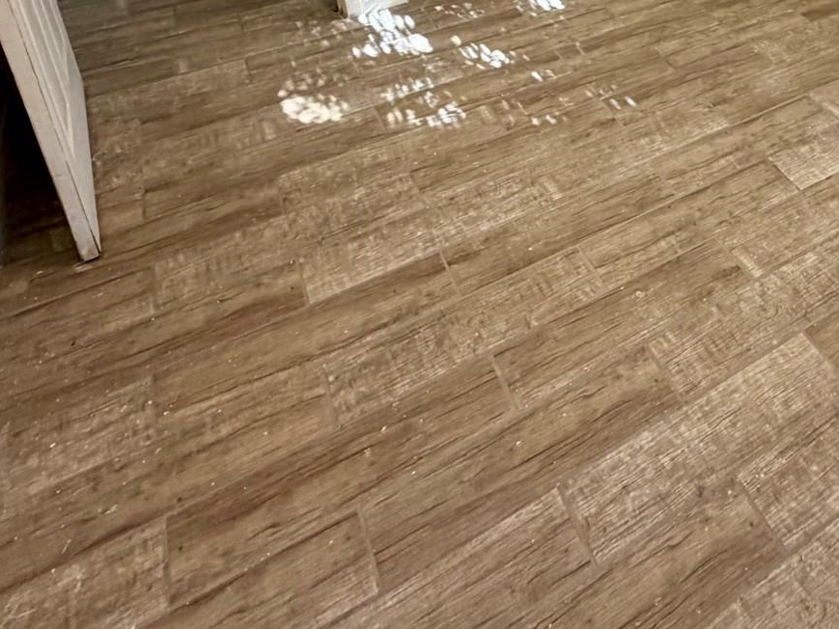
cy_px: -93
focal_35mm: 33
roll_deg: -1.6
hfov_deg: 51.4
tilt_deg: -24.4
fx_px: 800
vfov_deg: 35.5
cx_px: 688
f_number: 2.2
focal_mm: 2.22
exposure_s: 1/60
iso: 200
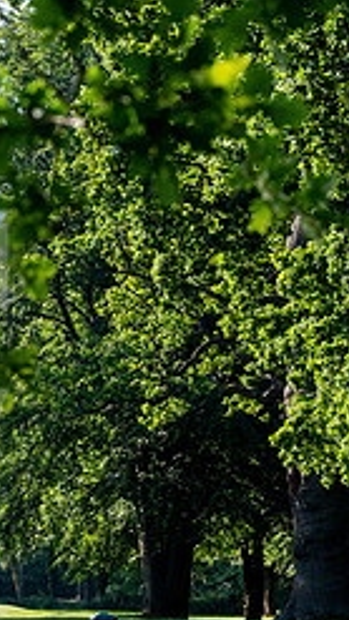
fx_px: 3273
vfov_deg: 10.8
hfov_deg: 6.0
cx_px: -309
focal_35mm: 199
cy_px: 291
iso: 100
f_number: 6.3
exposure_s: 1/160
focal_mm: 81
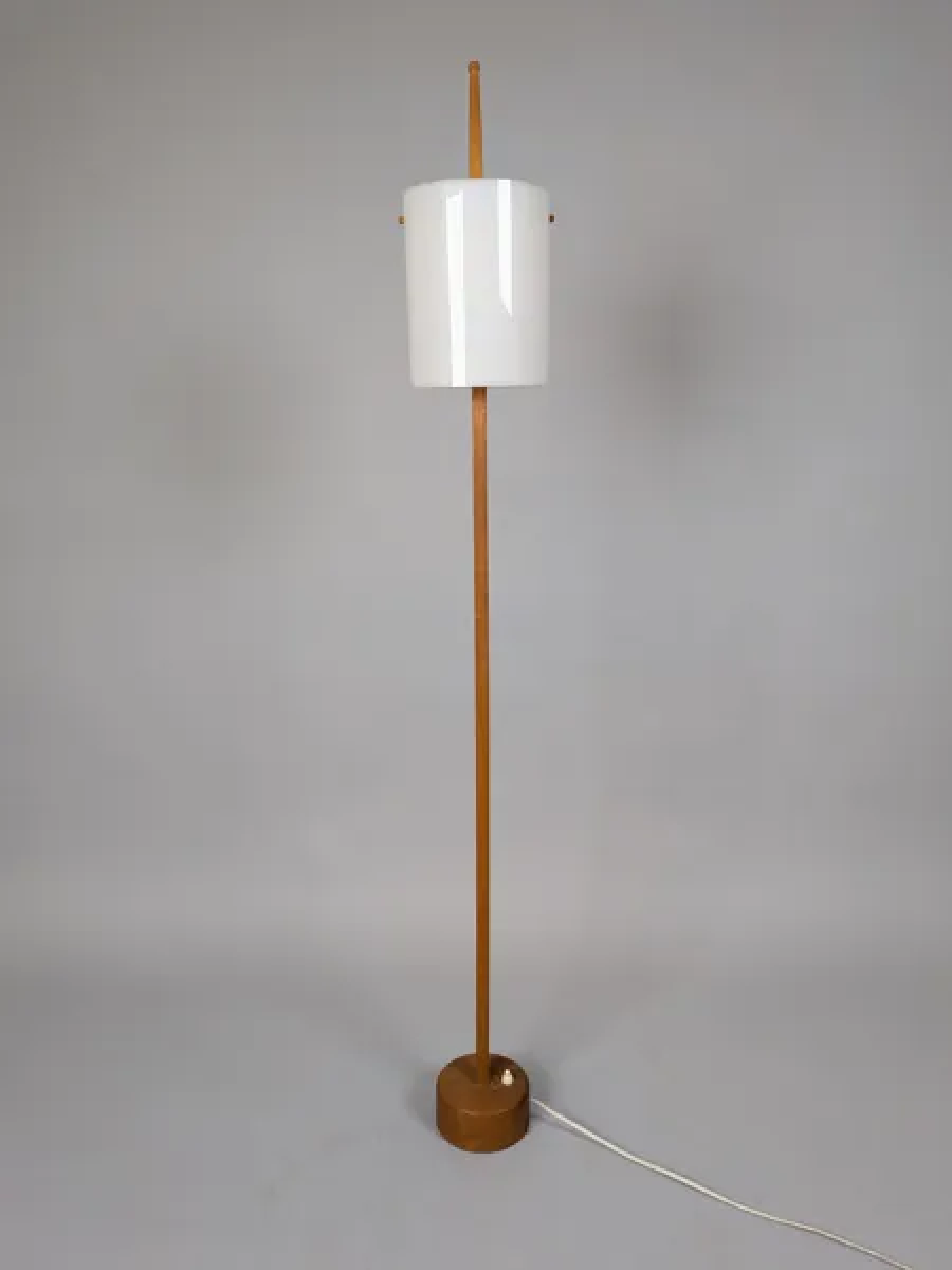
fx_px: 880
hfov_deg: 56.8
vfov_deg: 71.6
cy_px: 635
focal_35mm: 24
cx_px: 476
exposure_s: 1/50
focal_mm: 4.53
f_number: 1.7
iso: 35
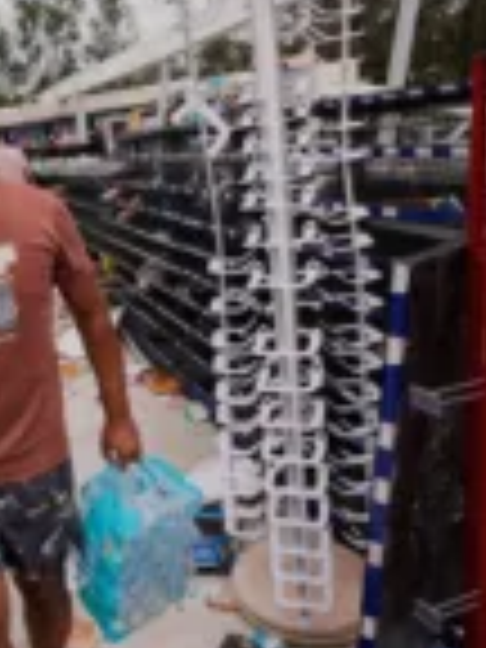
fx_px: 618
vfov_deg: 55.3
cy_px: 297
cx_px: 47
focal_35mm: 33
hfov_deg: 39.8
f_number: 2.8
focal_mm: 12
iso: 320
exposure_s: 1/3200
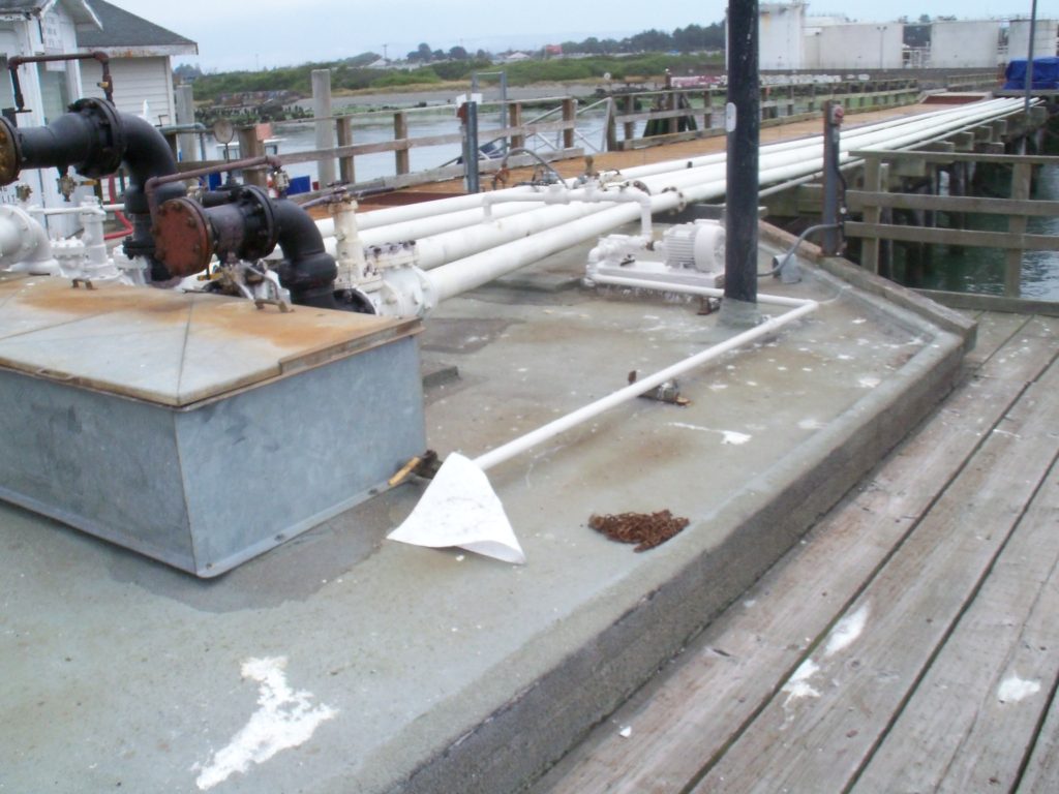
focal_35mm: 35
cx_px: 530
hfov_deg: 52.6
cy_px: 397
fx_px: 1071
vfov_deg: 40.7
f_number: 5.5
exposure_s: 1/1000
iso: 200
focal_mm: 6.3
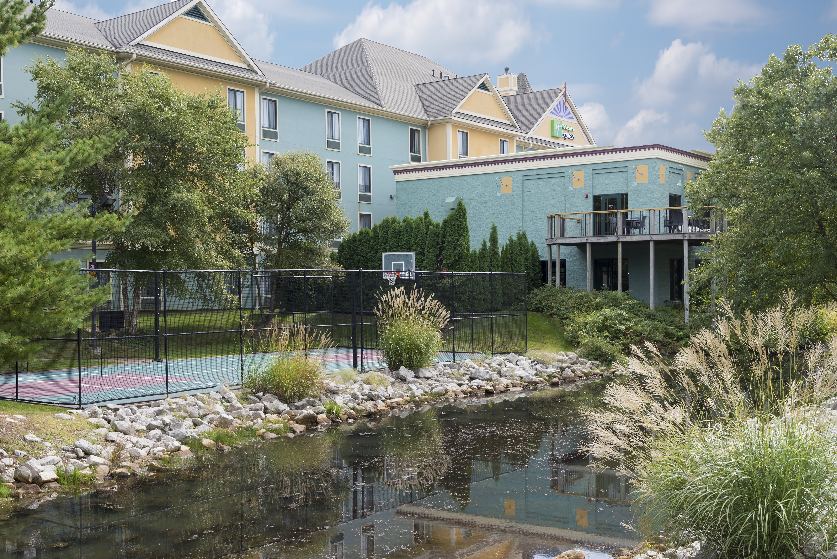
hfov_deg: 48.4
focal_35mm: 40
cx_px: 418
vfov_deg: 33.4
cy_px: 280
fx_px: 930
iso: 100
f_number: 11
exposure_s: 1/50
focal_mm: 40
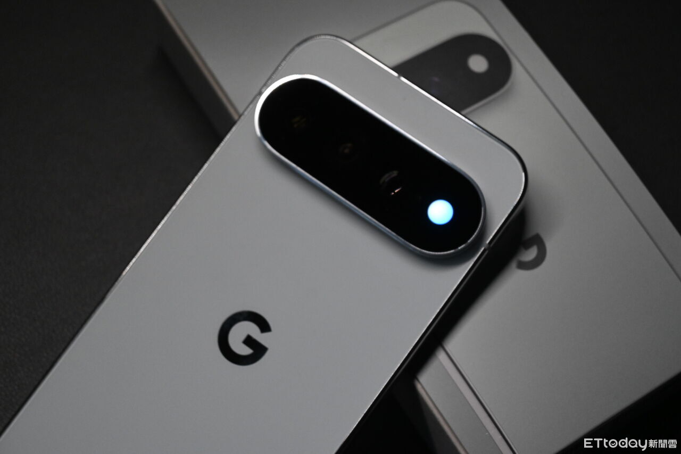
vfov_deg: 20.2
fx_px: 1277
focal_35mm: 68
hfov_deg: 29.9
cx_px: 340
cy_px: 227
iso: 1600
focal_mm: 45
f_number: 6
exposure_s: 1/800
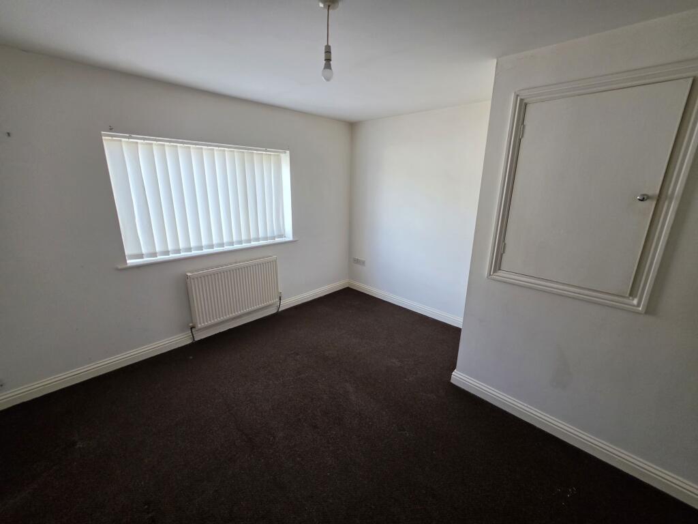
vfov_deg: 89.9
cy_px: 262
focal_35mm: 13
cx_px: 349
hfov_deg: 106.2
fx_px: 262
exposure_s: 1/120
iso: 80
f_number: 1.9
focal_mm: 2.2
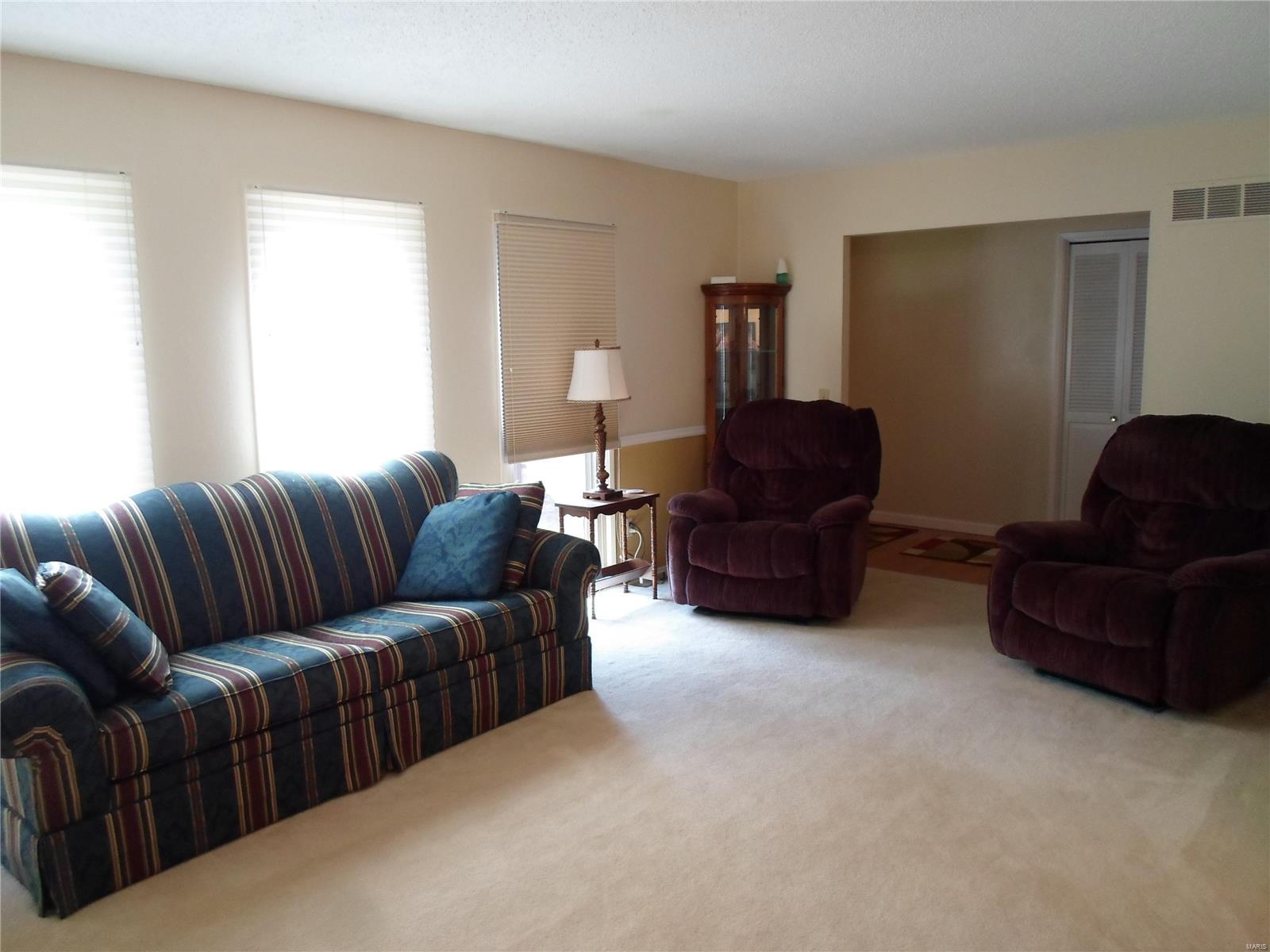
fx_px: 917
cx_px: 635
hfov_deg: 69.4
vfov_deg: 54.9
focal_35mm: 25
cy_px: 476
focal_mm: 4.5
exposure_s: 1/30
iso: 200
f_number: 2.5
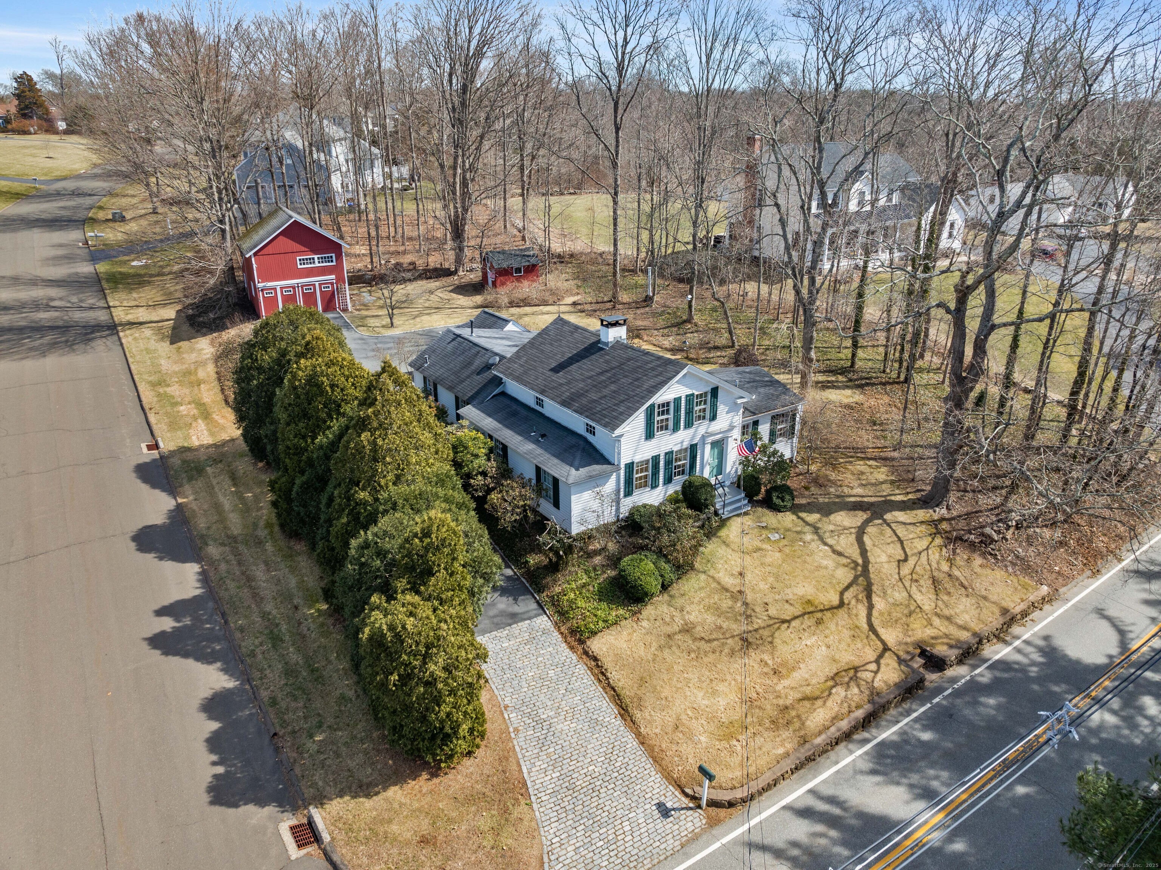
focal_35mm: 24
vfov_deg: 56.8
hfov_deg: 71.6
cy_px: 435
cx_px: 580
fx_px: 805
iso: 130
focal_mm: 12.29
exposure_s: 1/1000
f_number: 2.8
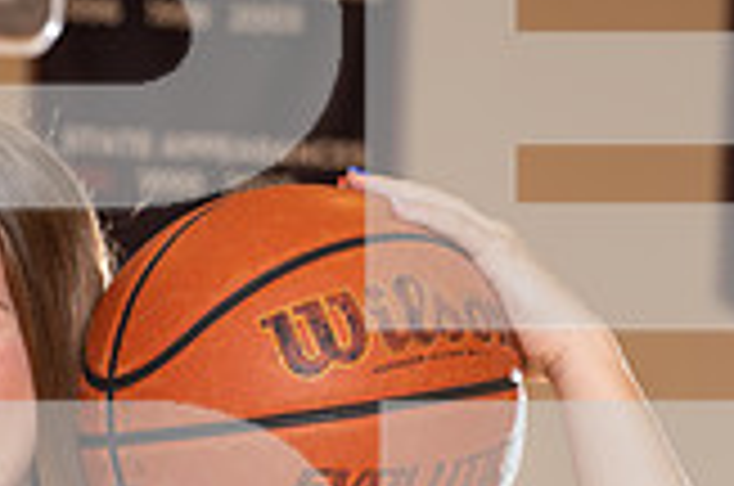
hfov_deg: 11.0
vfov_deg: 7.4
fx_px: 3703
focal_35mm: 182
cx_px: -248
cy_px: 641
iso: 400
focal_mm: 51
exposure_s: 1/250
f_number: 4.5
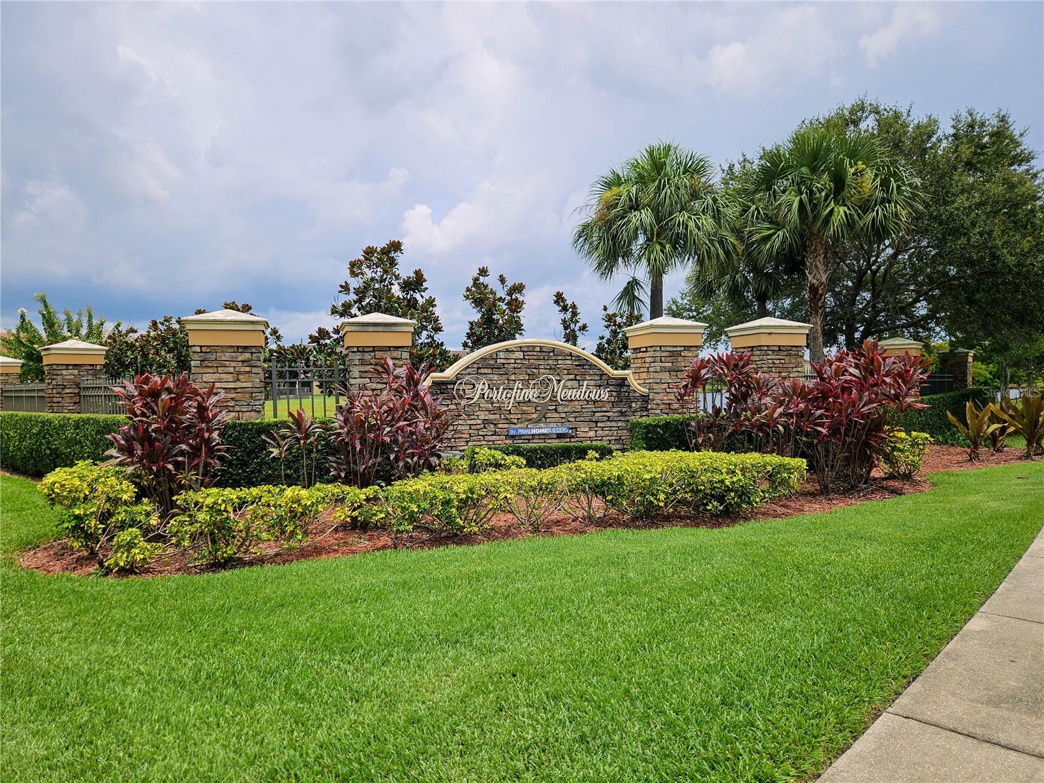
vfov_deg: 58.9
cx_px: 522
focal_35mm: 23
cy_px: 392
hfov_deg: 73.9
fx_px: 694
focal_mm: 5.4
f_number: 1.8
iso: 25
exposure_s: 1/2752
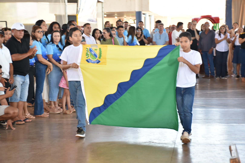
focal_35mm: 84
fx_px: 572
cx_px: 122
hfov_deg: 24.2
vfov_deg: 16.3
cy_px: 82
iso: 640
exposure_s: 1/100
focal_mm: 56
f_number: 5
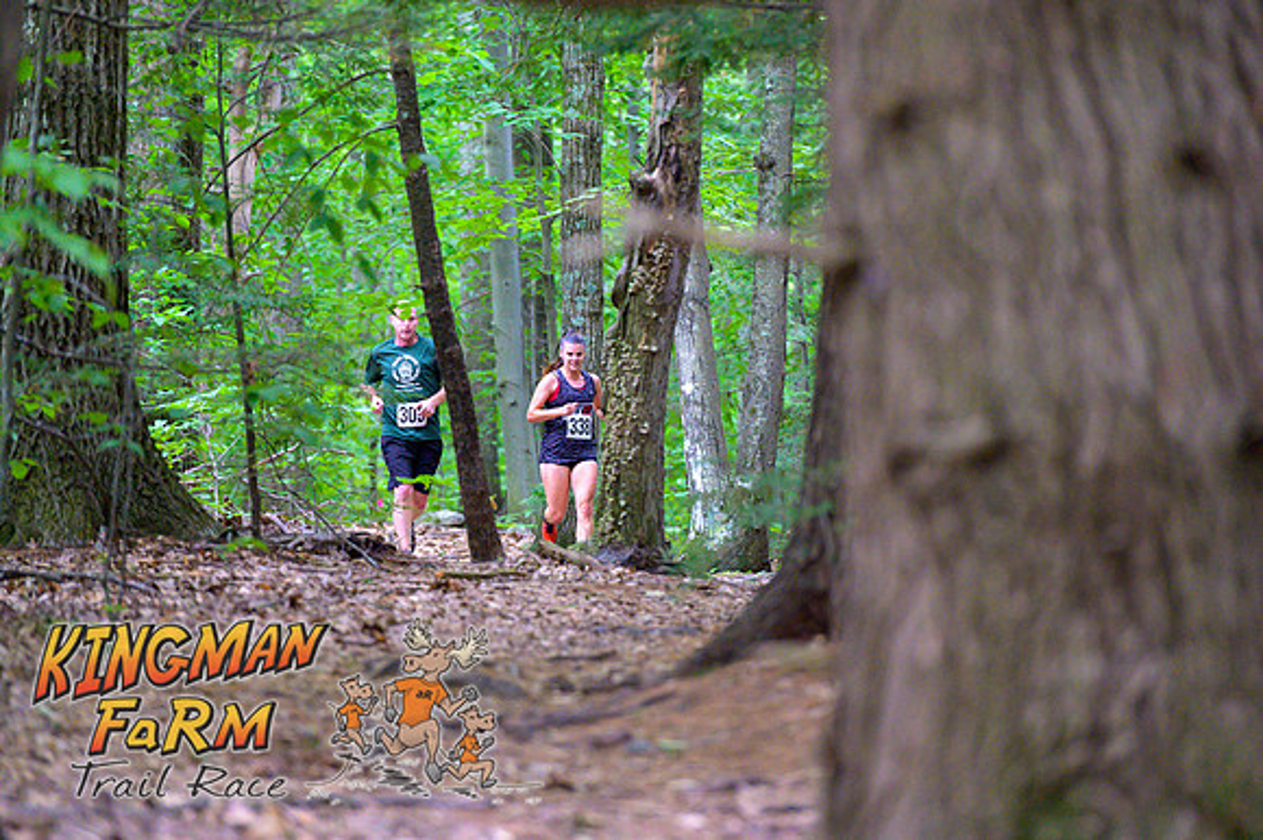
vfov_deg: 6.9
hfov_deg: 10.3
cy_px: 420
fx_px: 7012
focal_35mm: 200
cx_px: 632
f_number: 4
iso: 8000
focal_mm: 200
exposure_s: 1/250
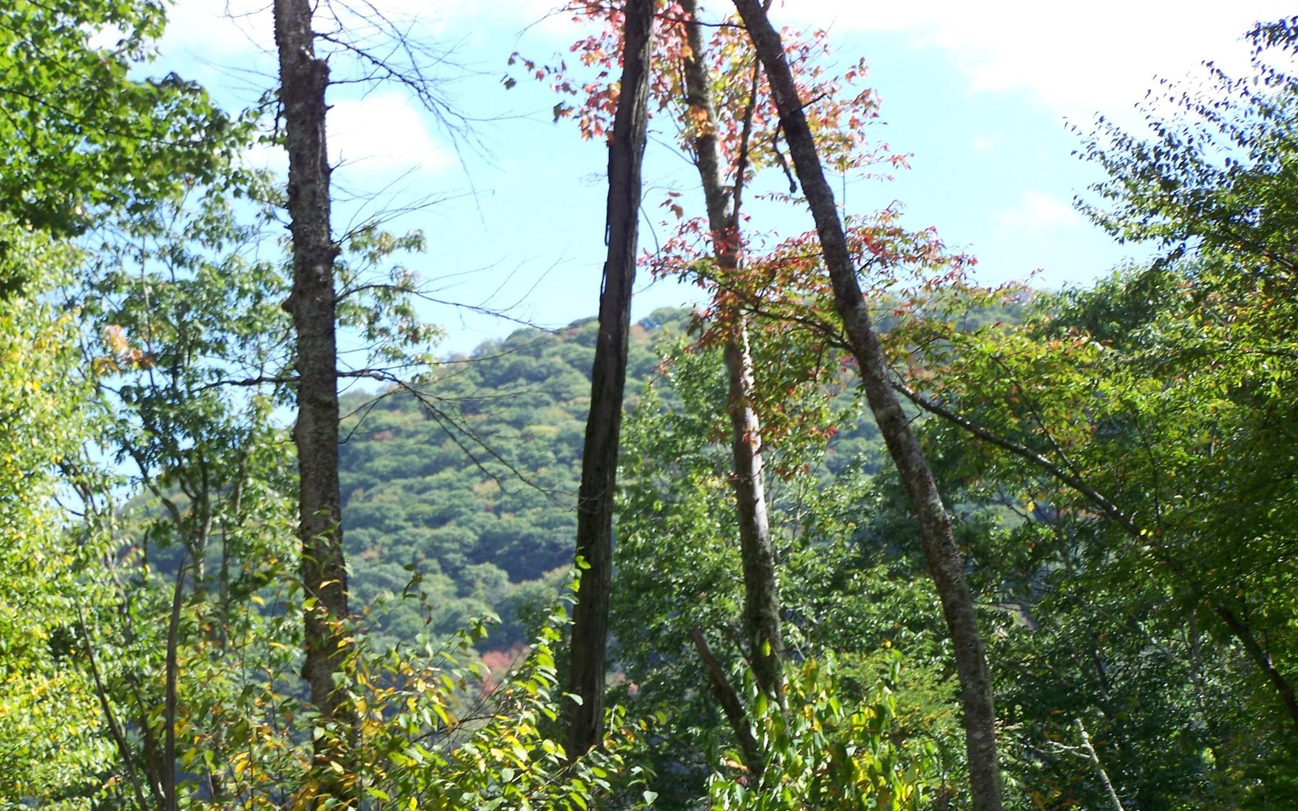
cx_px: 650
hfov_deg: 16.7
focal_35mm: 125
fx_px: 4422
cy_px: 487
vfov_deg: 10.5
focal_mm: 19.4
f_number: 3.3
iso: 64
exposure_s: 1/250
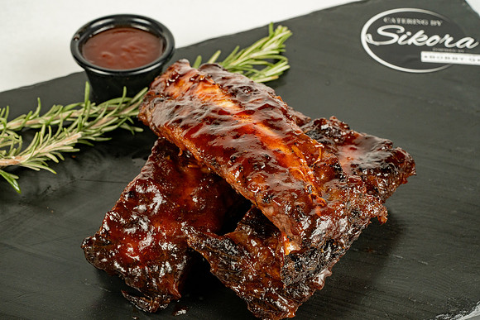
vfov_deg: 15.2
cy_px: 160
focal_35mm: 90
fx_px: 1200
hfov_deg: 22.6
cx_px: 240
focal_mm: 90
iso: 800
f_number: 11
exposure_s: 1/200
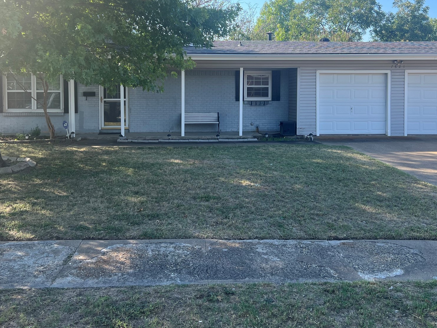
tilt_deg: -2.9
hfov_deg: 51.4
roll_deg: +0.5
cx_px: 222
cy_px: 116
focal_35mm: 36
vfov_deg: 39.3
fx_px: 454
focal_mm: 5.7
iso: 50
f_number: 1.5
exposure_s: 1/1280
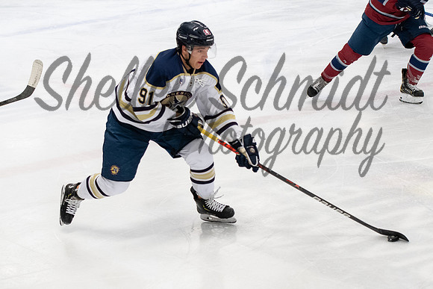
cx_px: 202
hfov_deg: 15.7
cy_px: 158
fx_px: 1568
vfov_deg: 10.5
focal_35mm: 130
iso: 2000
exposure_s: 1/800
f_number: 3.2
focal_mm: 70
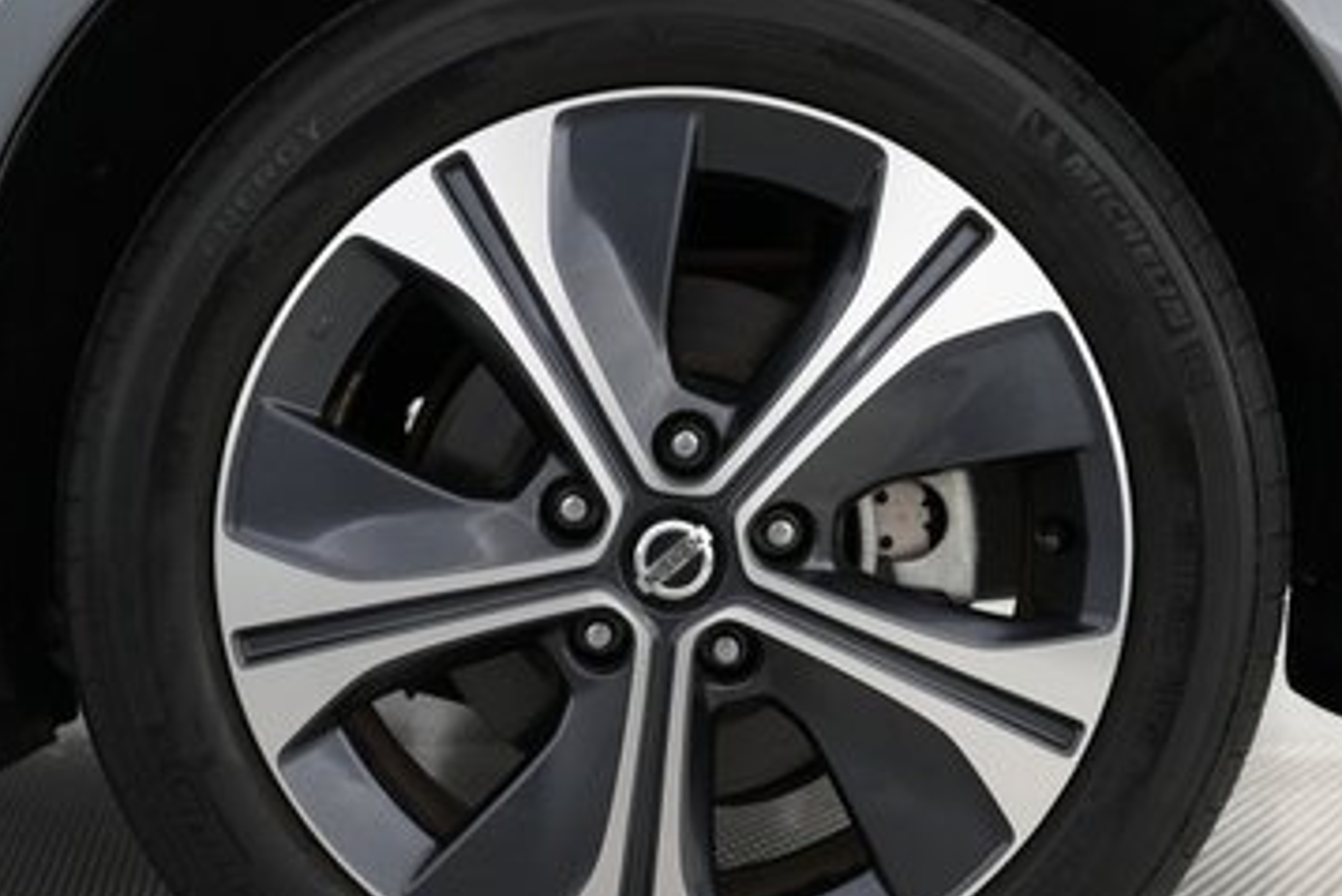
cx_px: 675
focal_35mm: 50
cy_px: 551
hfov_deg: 39.6
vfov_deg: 26.9
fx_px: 1865
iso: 1600
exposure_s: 1/125
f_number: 2.8
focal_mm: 28
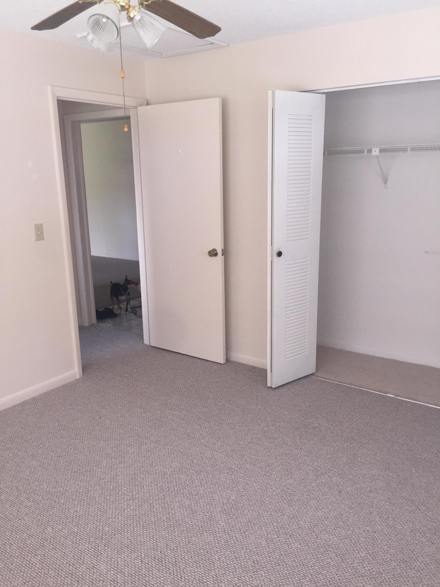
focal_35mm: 29
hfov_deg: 48.2
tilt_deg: -13.1
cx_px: 220
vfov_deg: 61.7
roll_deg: +1.4
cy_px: 294
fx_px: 491
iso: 80
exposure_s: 1/30
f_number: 2.2
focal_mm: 4.15
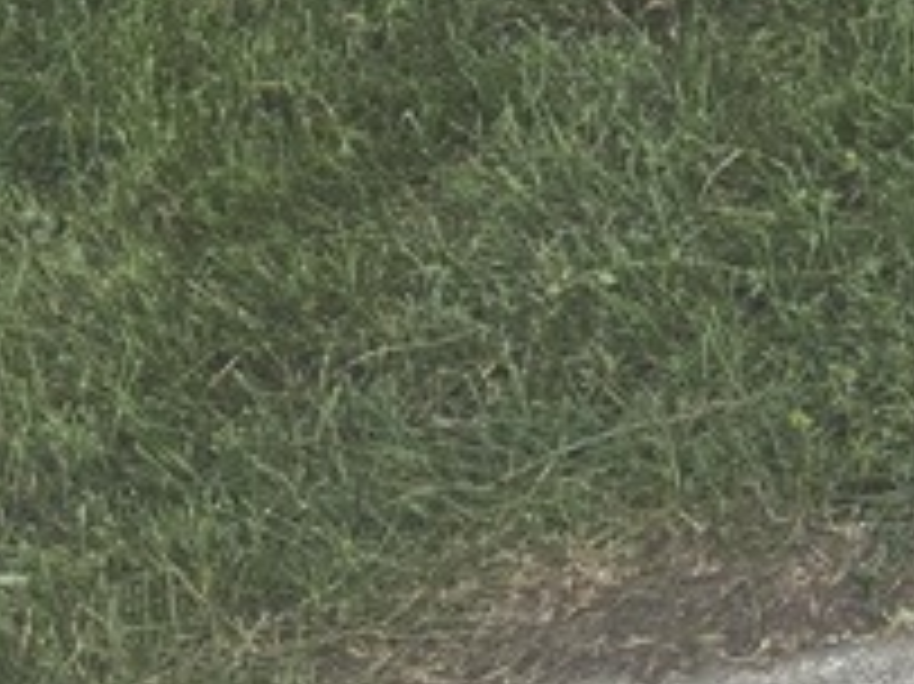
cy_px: -1449
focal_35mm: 163
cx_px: 2805
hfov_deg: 9.4
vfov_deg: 7.8
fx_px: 4301
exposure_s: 1/4235
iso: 64
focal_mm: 6.5
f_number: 1.4
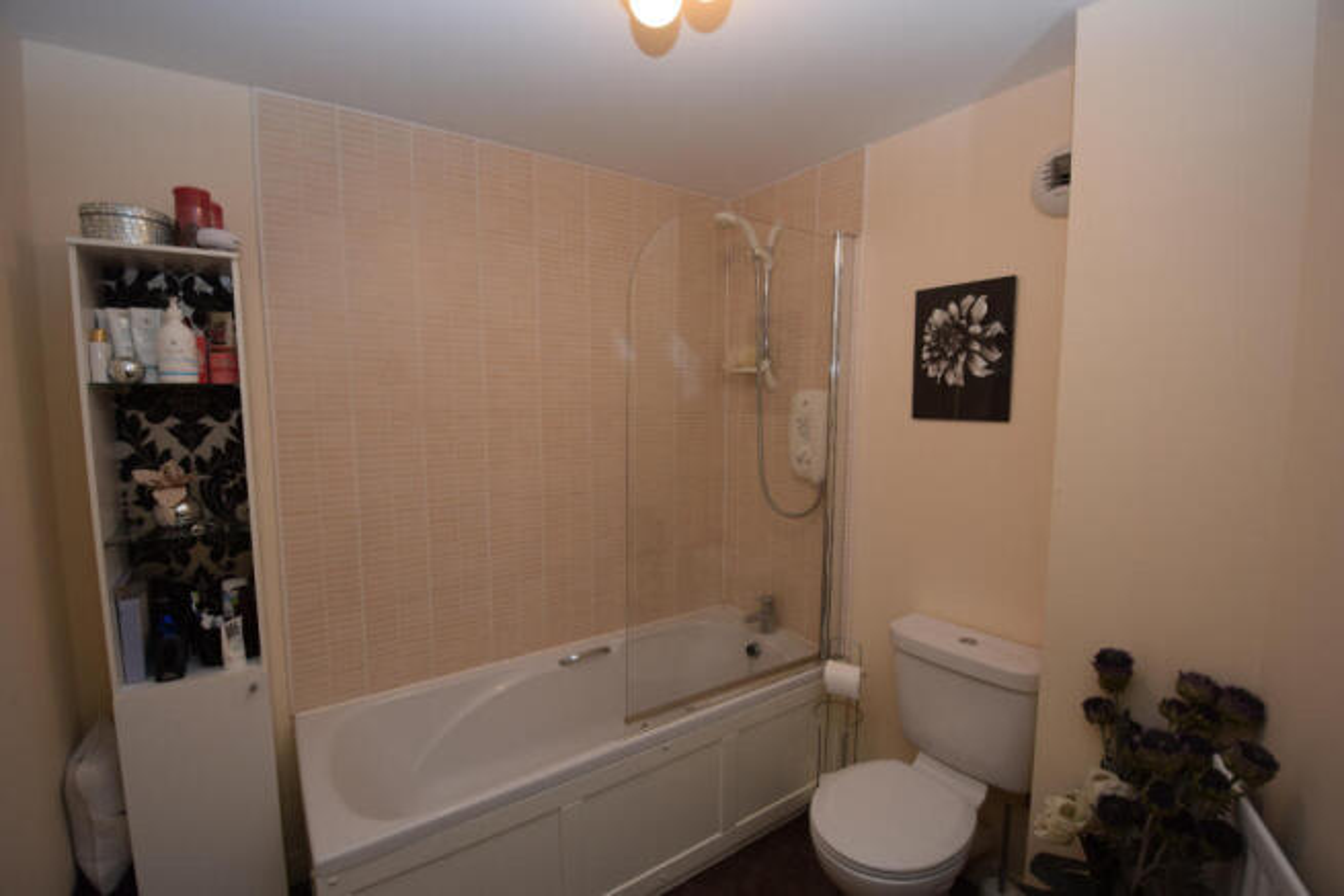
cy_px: 448
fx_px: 560
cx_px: 672
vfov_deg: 77.4
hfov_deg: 100.4
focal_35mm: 15
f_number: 4
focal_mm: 10
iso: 640
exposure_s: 1/60
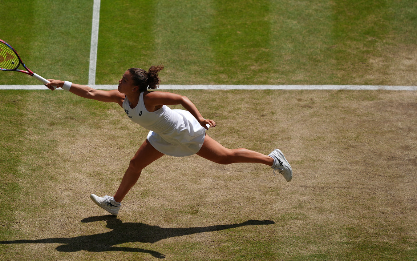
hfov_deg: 4.2
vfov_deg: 2.6
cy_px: 101
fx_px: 5649
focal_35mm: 497
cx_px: 183
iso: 125
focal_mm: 400
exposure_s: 1/4000
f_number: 3.2
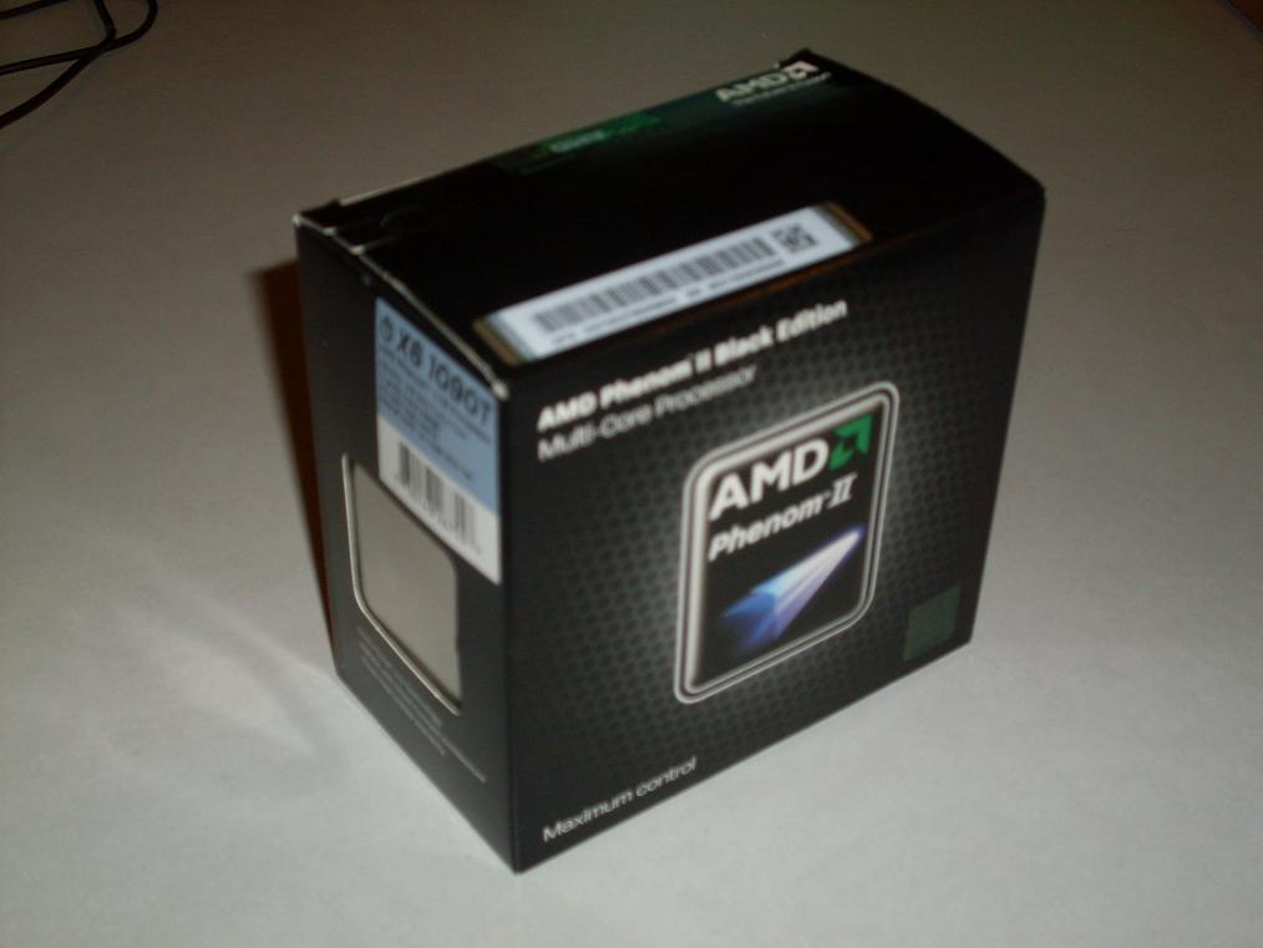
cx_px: 632
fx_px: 2190
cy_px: 474
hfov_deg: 32.2
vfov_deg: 24.4
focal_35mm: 60
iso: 100
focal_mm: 9.9
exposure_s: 1/45
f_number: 3.4
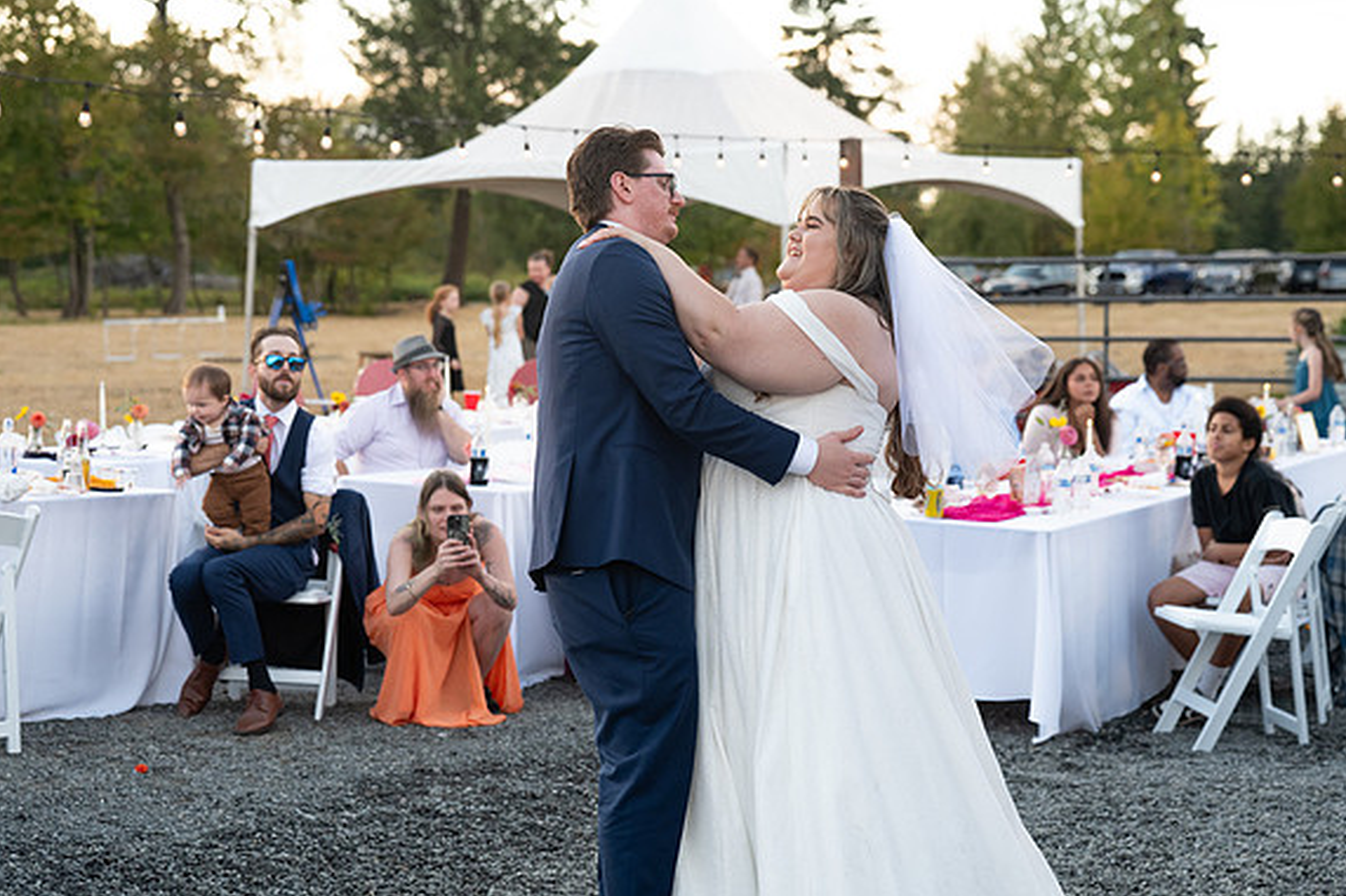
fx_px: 2616
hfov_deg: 28.9
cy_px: 448
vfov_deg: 19.4
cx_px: 680
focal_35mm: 70
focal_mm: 69
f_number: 4
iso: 1600
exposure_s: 1/500
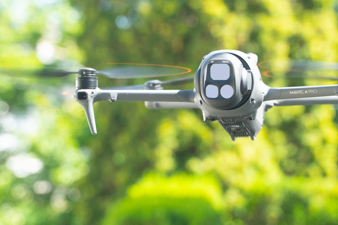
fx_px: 1324
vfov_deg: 9.7
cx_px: 227
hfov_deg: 14.5
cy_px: 108
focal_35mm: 141
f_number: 4.5
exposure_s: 1/200
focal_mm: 75
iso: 800
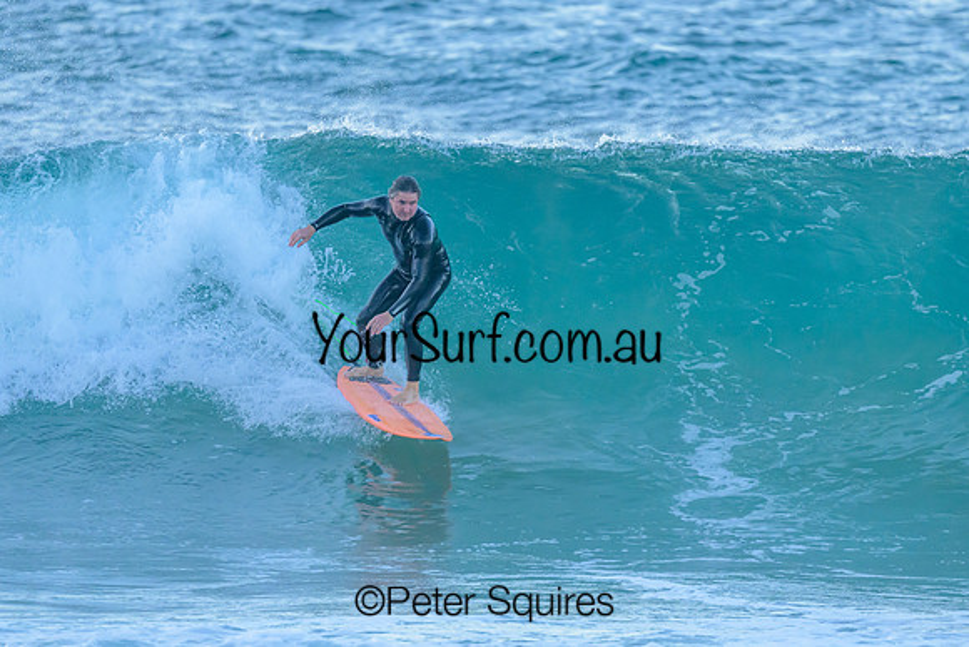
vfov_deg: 1.4
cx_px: 494
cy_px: 286
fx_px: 25648
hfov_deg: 2.2
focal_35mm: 953
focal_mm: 800
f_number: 6.3
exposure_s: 1/1250
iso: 2200
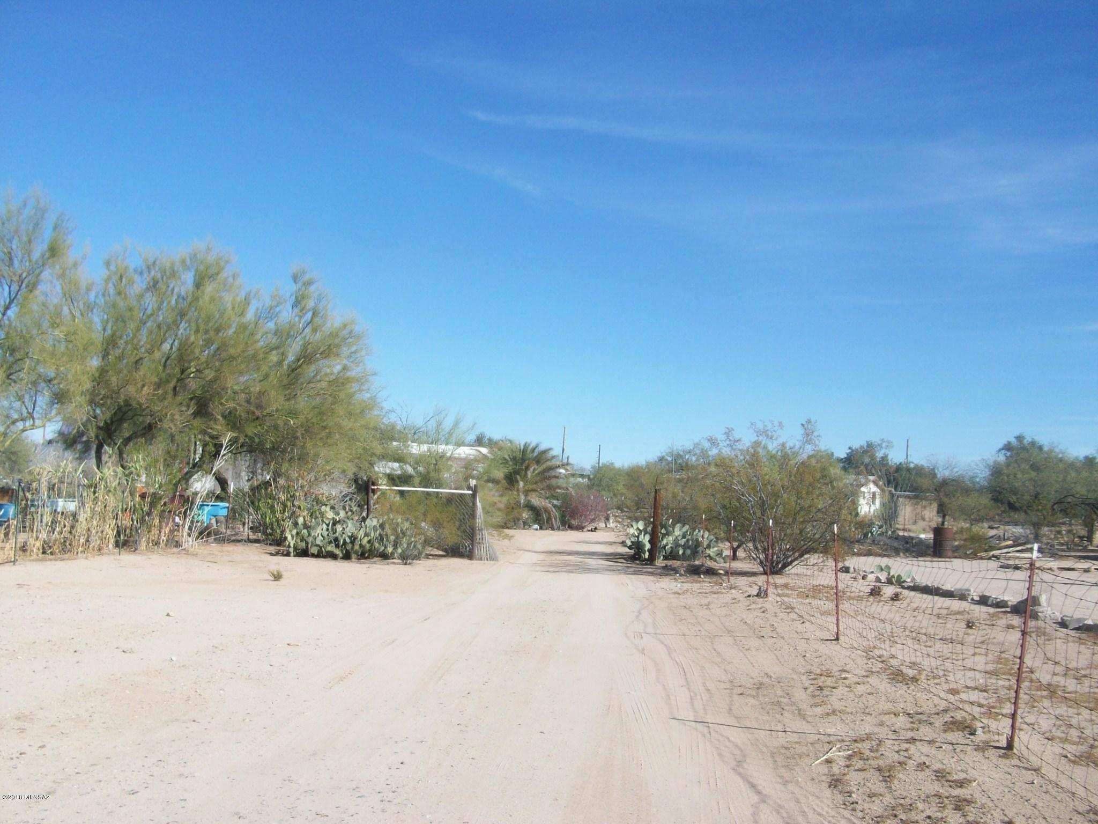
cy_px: 412
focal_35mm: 34
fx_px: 1078
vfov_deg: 41.8
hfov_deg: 54.0
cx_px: 549
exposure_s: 1/305
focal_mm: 5.7
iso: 64
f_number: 5.5
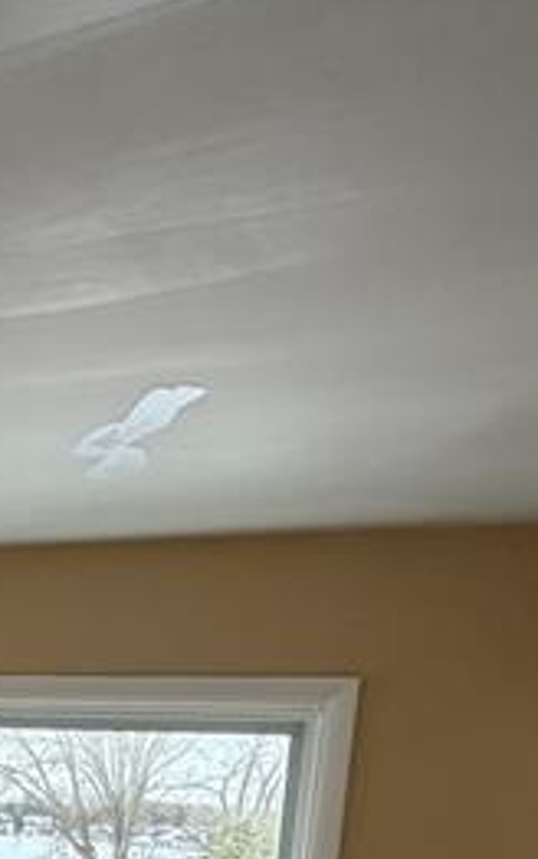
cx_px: -522
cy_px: 895
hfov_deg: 16.9
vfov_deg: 31.9
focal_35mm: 58
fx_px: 1359
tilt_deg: -4.4
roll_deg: -3.3
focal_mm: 2.22
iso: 100
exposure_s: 1/121
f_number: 2.2
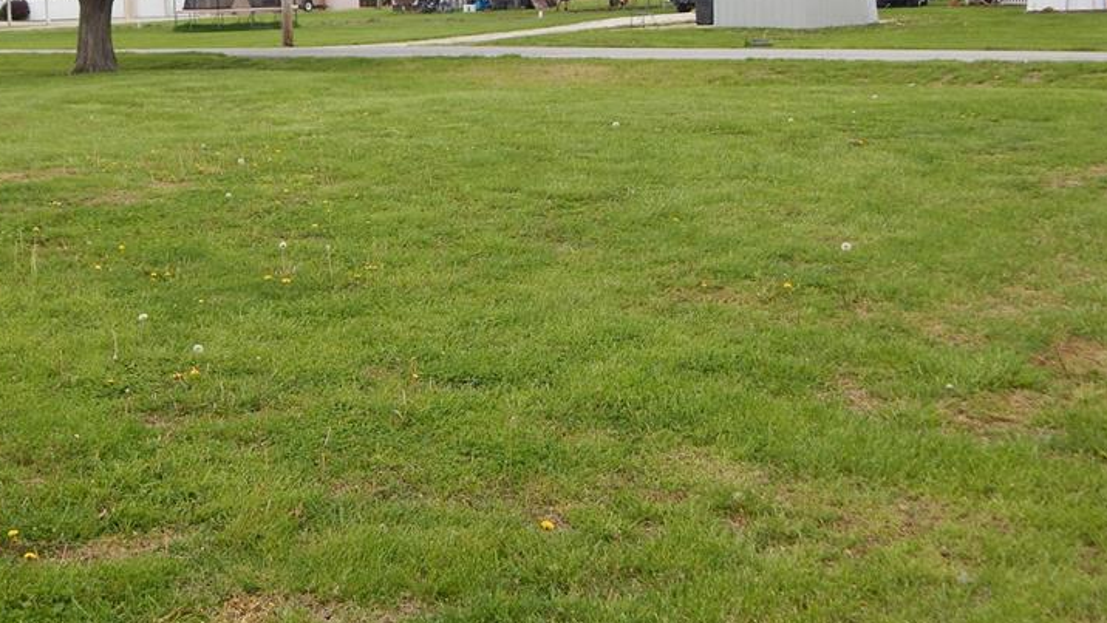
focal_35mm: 53
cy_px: 187
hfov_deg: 38.5
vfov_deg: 22.5
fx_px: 1556
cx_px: 323
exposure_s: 1/400
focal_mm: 6.1
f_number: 3.3
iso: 125
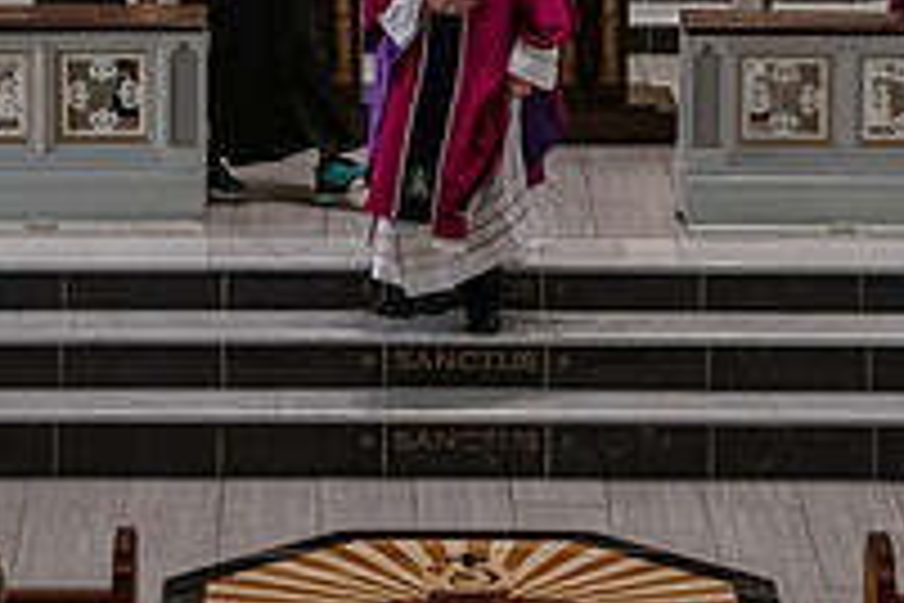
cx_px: 463
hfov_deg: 8.8
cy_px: -142
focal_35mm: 233
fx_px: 5850
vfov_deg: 5.9
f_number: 9
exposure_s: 1/80
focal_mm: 78
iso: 4000
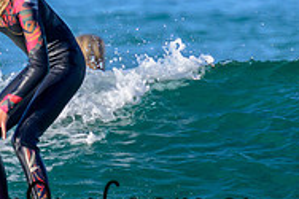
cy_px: 98
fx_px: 19741
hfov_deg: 0.9
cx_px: -2
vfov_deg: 0.6
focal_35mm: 2379
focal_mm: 560
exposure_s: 1/1600
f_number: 8
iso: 640
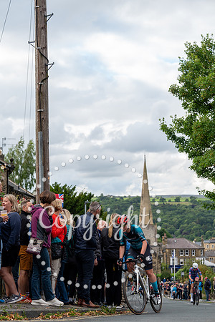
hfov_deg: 19.5
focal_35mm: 70
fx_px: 627
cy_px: 161
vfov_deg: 28.8
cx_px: 108
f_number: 4
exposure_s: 1/500
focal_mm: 70
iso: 500
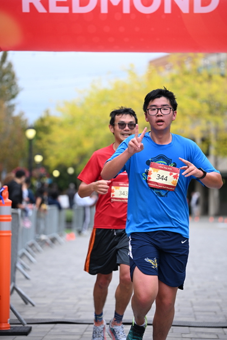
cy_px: 170
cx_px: 114
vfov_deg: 18.6
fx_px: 1040
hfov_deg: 12.5
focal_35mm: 110
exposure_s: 1/2000
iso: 640
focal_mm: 110
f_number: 2.8
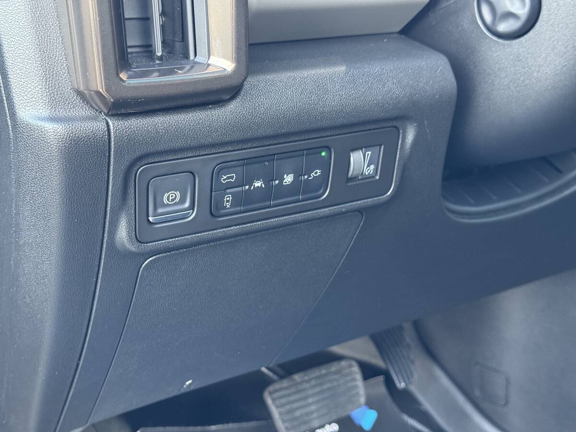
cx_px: 288
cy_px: 216
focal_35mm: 48
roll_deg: +0.7
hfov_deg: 39.7
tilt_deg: -18.7
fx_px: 799
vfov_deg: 30.3
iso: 500
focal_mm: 6.76
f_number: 1.78
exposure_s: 1/40
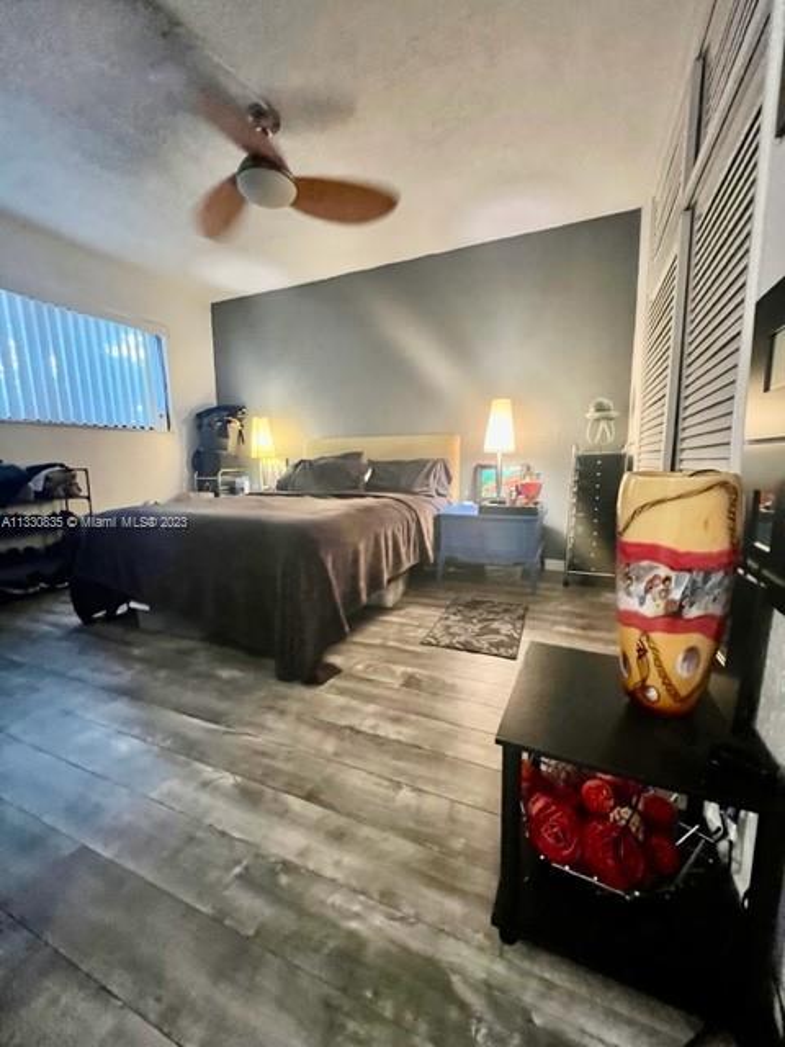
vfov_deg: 106.2
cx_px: 392
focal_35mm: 13
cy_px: 524
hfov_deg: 89.9
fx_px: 393
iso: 1000
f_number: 1.8
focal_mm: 1.57
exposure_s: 1/40
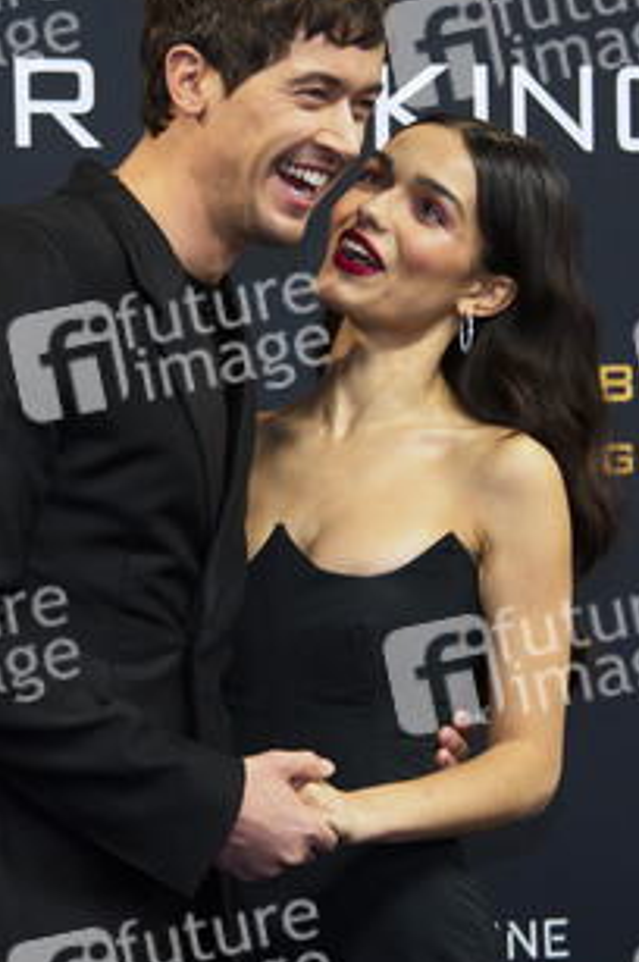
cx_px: 260
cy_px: 505
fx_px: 4243
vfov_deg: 12.9
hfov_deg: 8.6
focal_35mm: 159
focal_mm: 122
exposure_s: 1/200
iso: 1000
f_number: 5.6
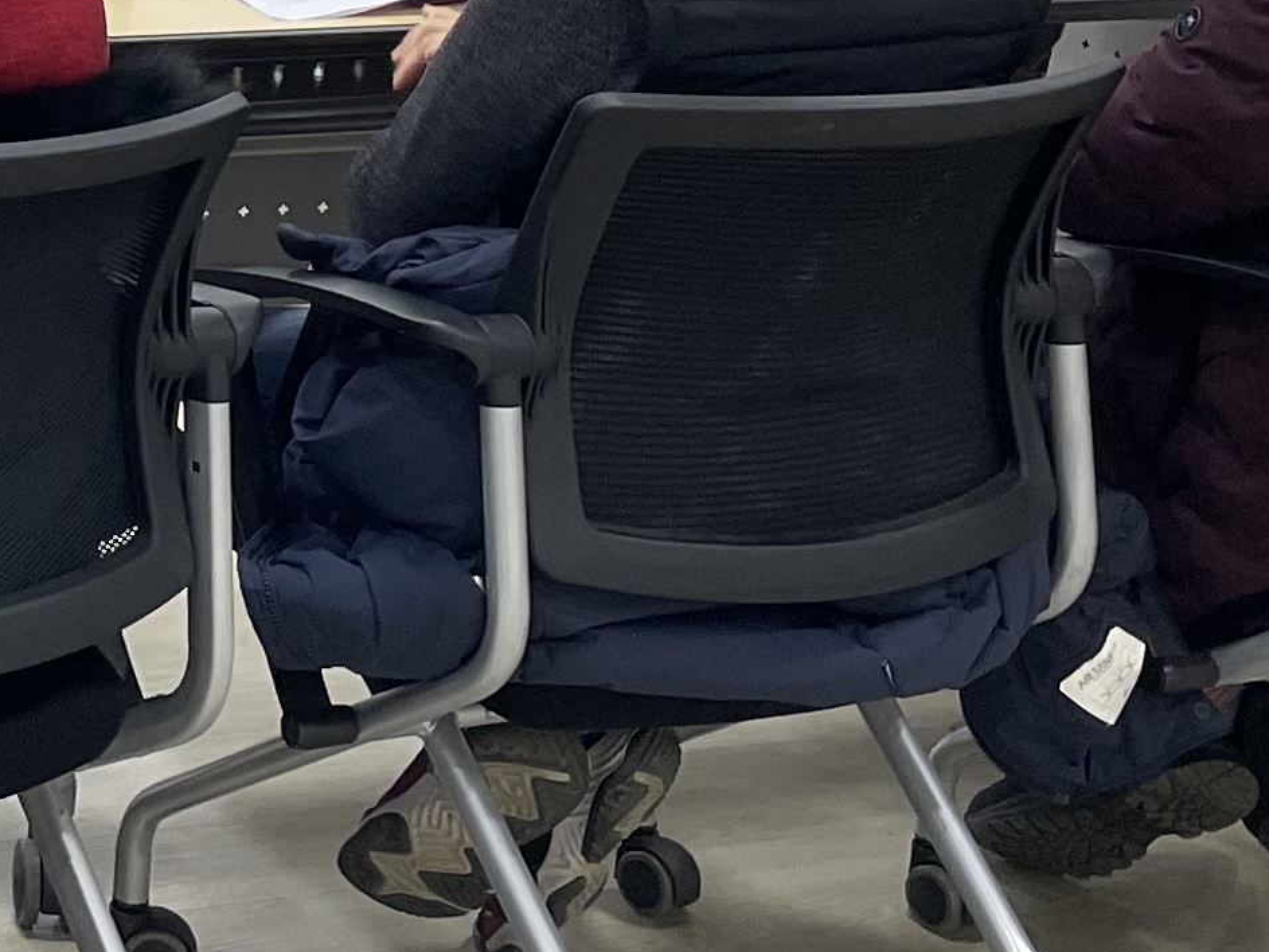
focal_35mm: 111
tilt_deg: -7.9
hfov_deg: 16.1
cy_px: -407
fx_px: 4069
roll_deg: -2.5
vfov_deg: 12.8
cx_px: -671
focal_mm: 4.2
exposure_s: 1/60
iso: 64
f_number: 1.6
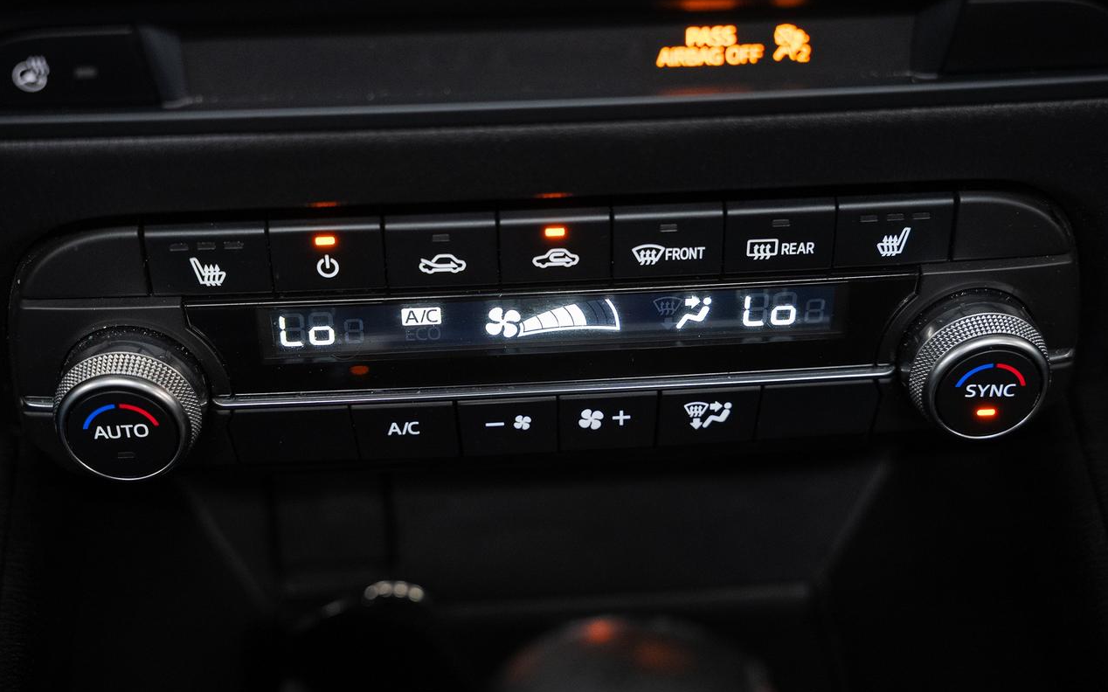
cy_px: 356
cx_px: 565
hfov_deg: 41.8
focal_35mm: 48
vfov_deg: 26.9
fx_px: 1449
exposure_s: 1/50
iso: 640
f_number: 3.5
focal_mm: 39.3
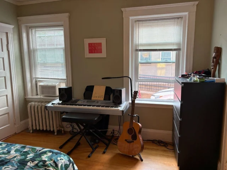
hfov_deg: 67.3
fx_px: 170
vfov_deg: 53.1
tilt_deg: -7.4
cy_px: 85
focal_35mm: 26
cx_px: 114
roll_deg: +1.7
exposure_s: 1/60
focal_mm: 5.96
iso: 125
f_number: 1.6
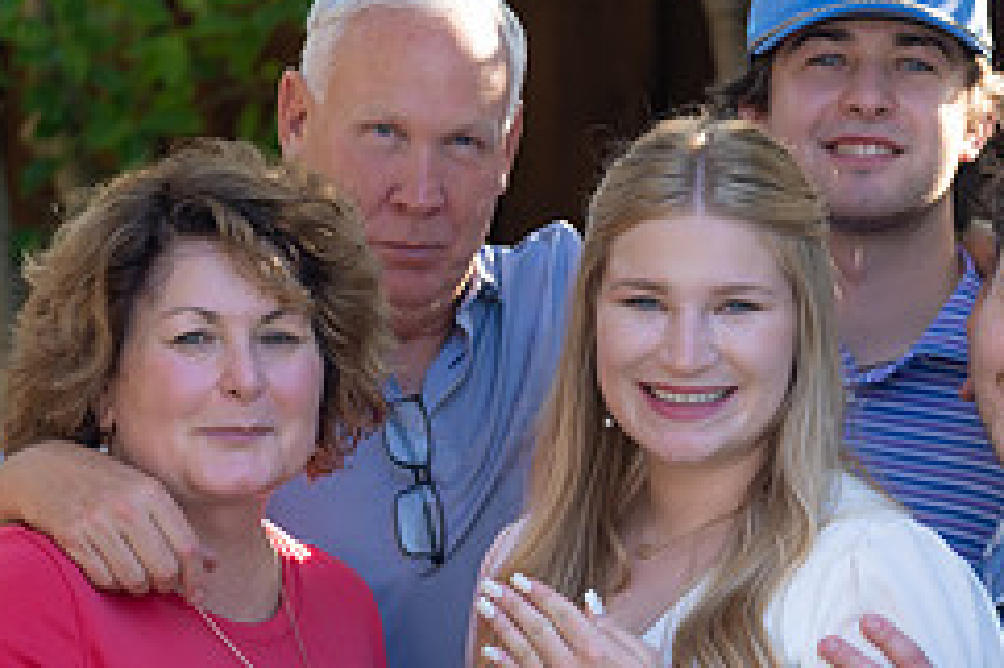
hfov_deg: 5.7
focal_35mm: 362
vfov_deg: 3.8
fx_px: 10089
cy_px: 475
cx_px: 680
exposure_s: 1/320
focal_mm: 151
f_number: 3.5
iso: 125
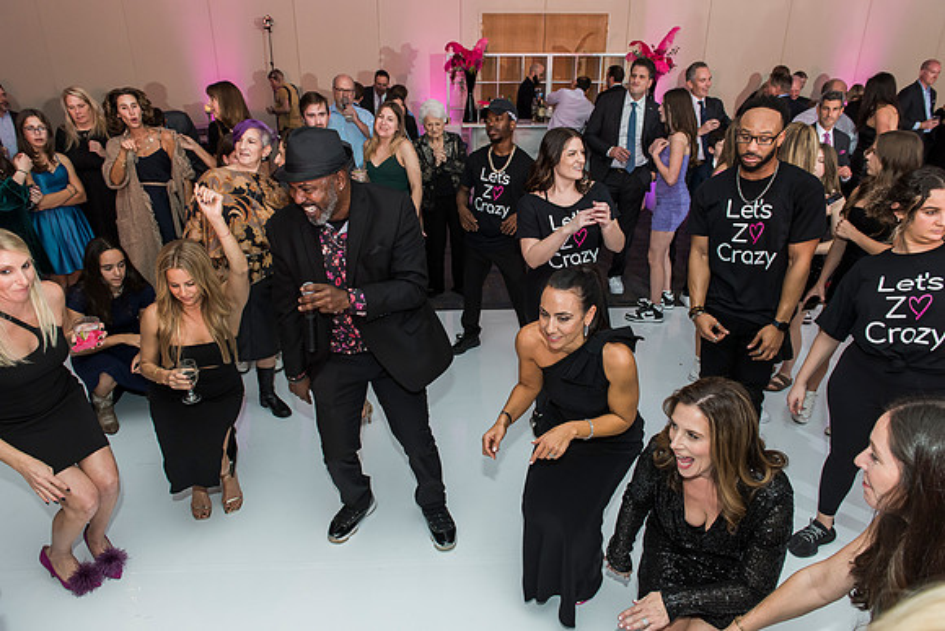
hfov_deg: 73.7
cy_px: 316
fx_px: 630
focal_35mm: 24
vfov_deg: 53.2
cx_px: 472
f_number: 4.5
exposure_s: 1/100
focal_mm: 24
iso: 1000
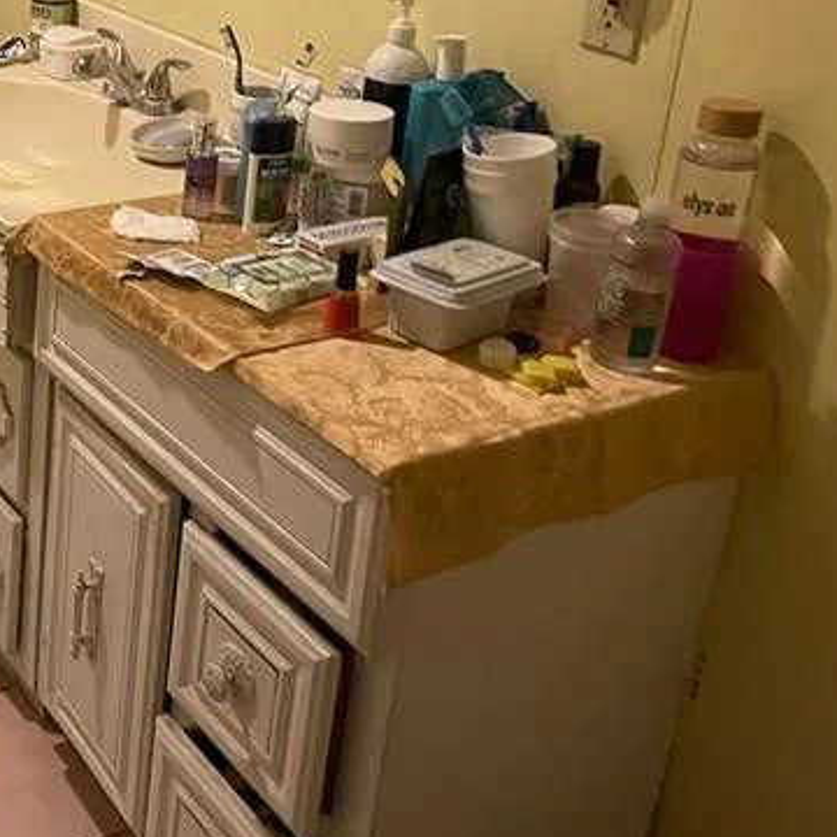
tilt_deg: -19.3
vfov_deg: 32.9
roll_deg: -2.1
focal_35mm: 51
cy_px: 244
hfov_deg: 31.1
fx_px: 1395
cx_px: 14
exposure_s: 1/30
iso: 640
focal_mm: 4.2
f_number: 1.6
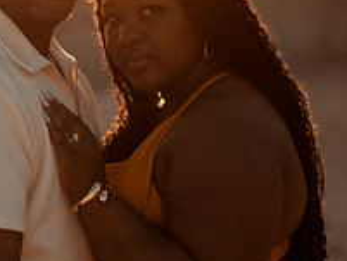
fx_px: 1254
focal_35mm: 125
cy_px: 175
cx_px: 116
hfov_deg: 15.7
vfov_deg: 11.9
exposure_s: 1/4000
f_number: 1.4
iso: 100
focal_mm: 58
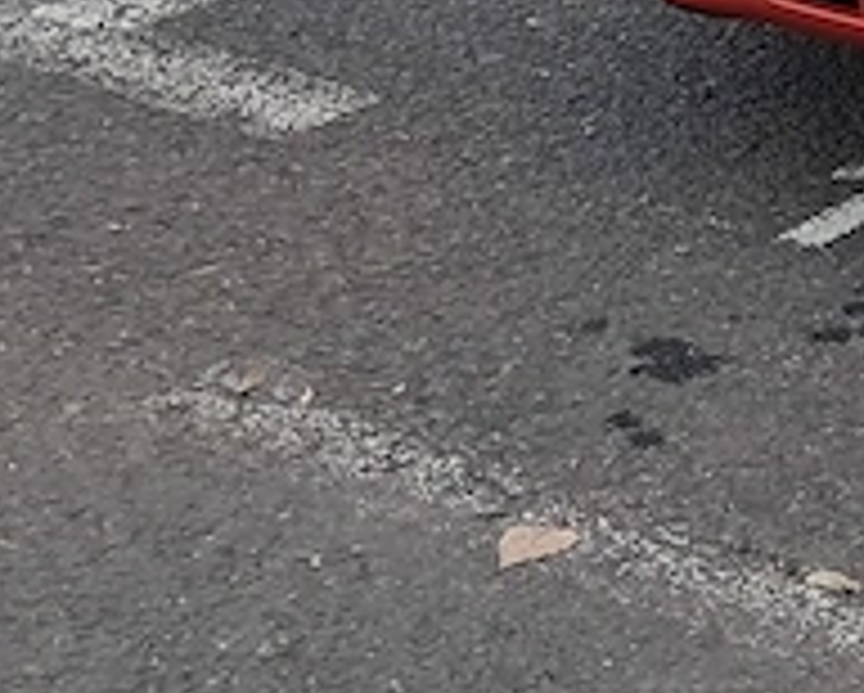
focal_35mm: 137
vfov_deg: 10.6
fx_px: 3507
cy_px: -558
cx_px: 1566
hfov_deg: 12.7
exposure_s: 1/50
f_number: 1.8
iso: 80
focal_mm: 4
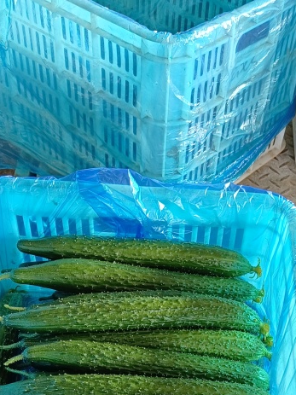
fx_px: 605
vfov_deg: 31.3
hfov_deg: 27.5
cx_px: 172
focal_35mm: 53
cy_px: 453
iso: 91
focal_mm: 5.5
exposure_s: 1/100
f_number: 1.88
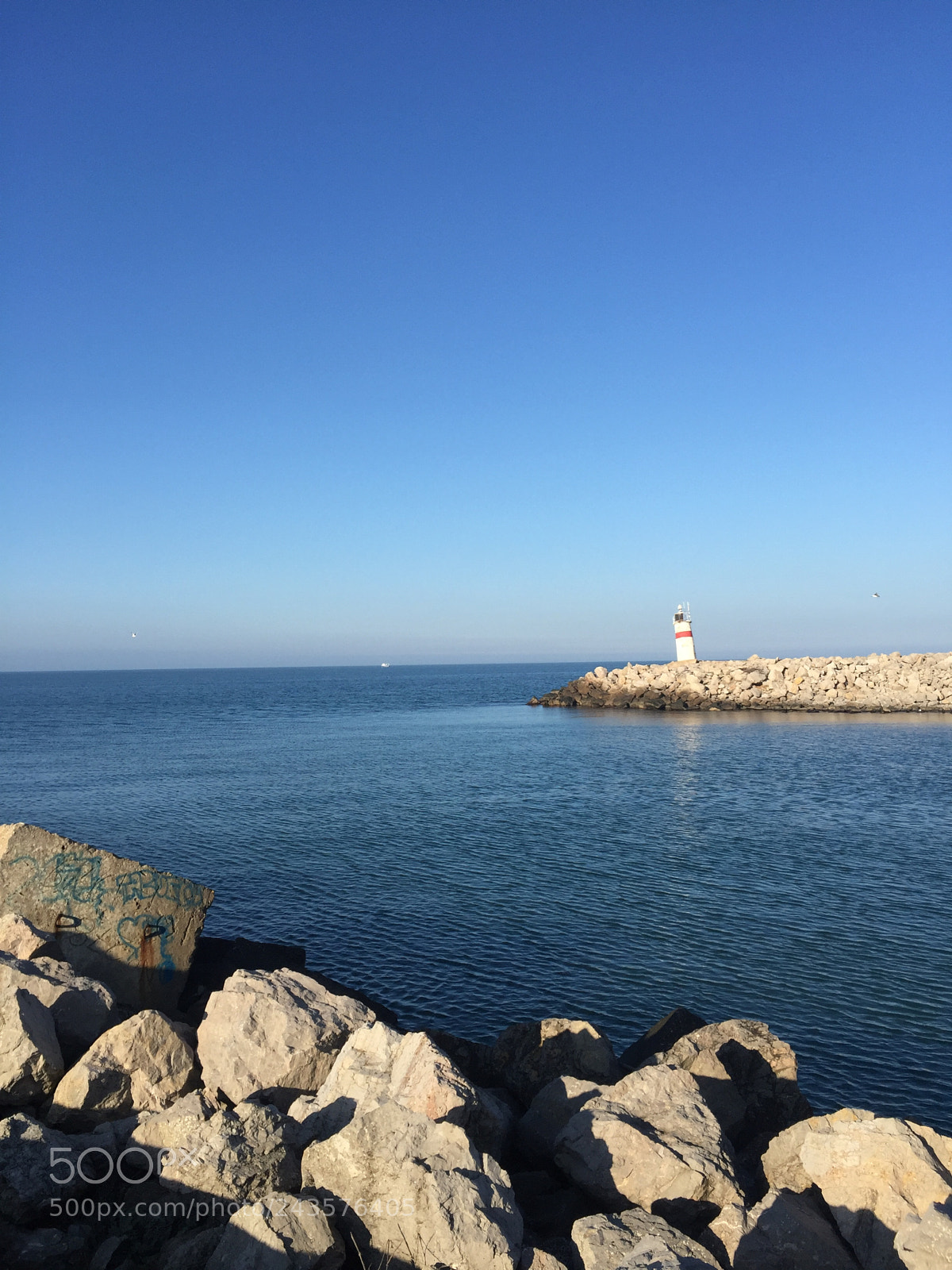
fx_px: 1063
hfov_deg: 48.2
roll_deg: +0.8
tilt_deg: +5.8
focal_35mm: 29
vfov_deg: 61.7
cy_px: 635
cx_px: 476
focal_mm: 4.15
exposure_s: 1/1980
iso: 32
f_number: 2.2
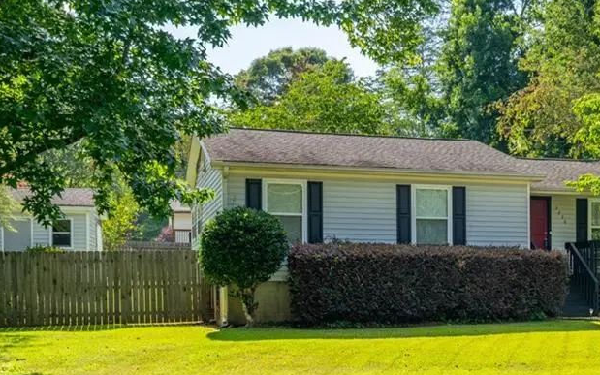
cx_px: 462
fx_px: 965
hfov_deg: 33.7
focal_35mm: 59
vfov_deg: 21.7
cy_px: 313
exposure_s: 1/5000
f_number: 8
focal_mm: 35
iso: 800
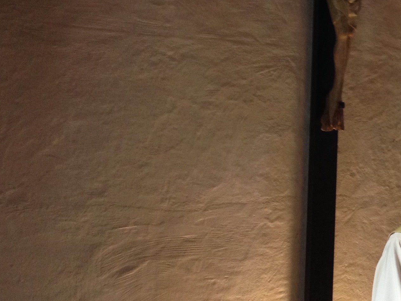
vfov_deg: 16.4
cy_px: 103
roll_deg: -2.5
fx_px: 1043
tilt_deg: -2.0
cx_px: 471
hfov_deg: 20.5
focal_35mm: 90
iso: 100
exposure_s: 1/20
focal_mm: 4.28
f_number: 2.4
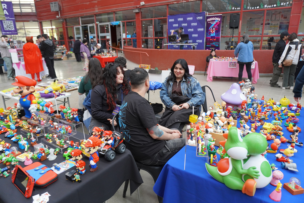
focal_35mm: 24
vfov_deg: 53.1
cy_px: 102
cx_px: 152
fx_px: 203
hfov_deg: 73.7
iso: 800
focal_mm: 16
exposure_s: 1/160
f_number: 4
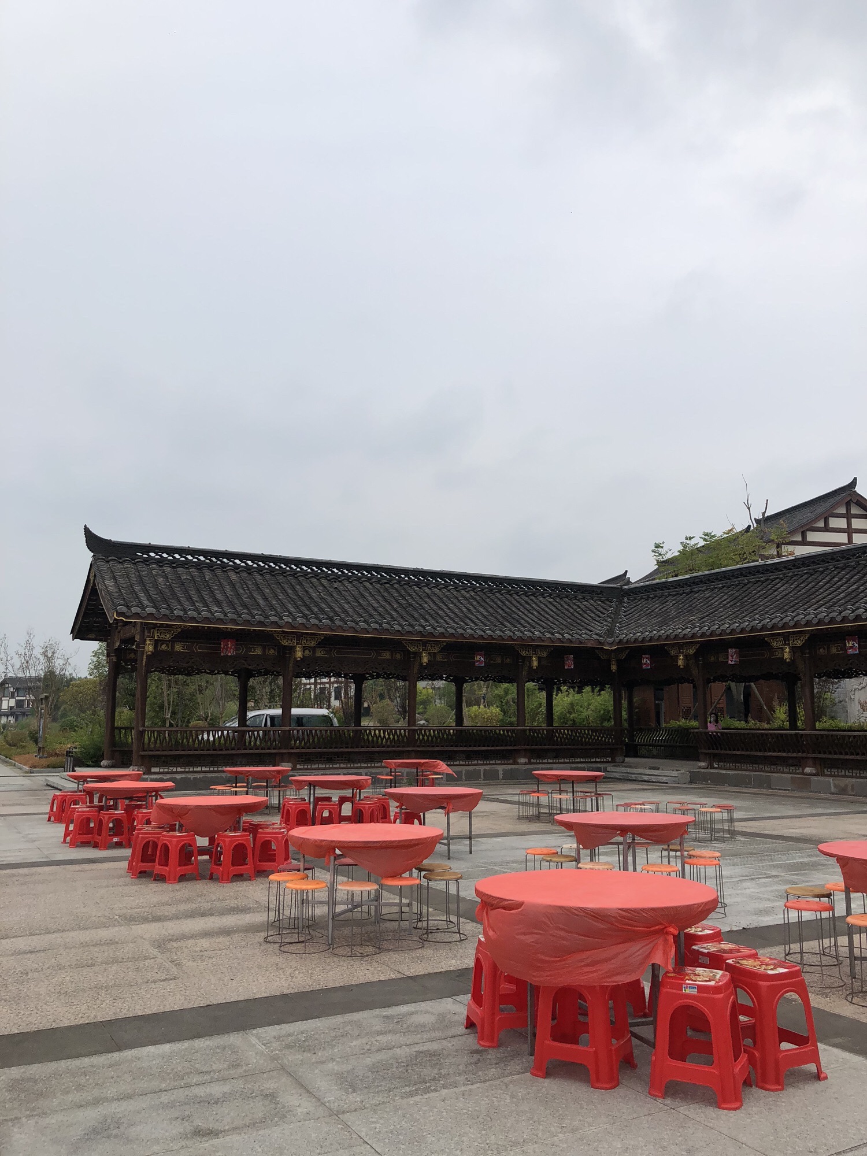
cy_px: 578
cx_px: 434
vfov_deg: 63.4
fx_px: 935
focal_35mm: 28
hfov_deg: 49.7
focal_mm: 4
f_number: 1.8
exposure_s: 1/1779
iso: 20
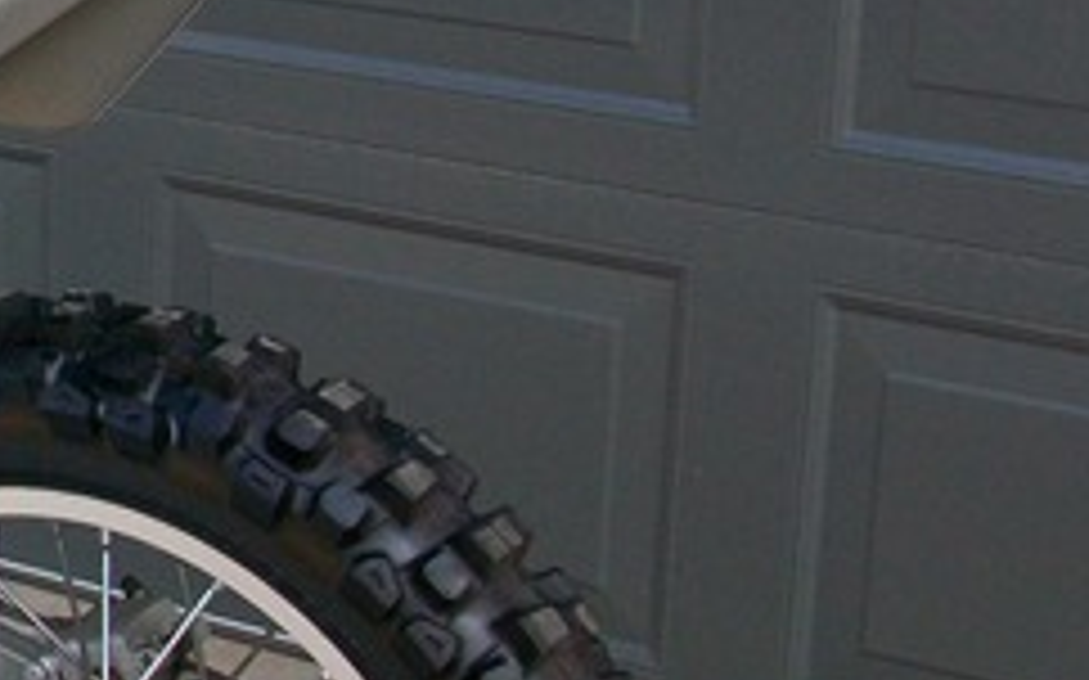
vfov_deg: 11.7
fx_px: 3322
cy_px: 324
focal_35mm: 112
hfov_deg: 16.5
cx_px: -666
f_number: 2.8
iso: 64
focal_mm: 5.7
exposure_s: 1/200
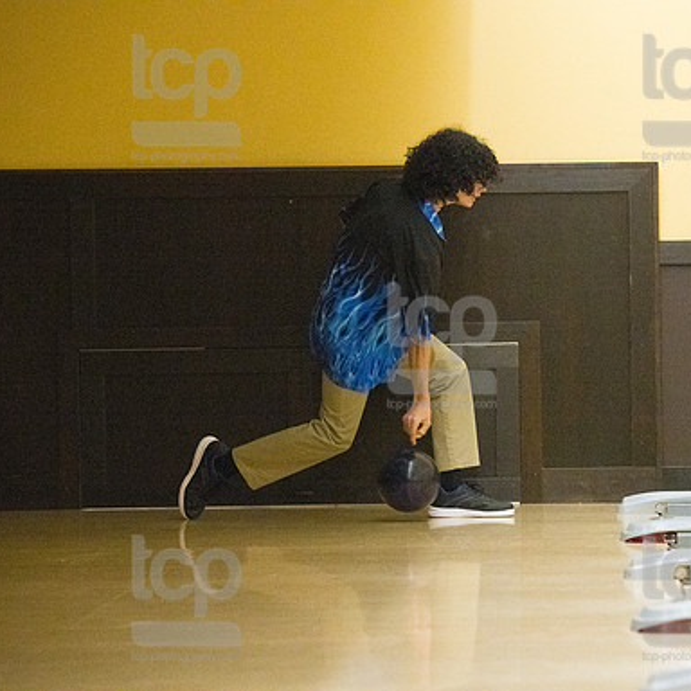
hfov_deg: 9.4
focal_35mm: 186
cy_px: 346
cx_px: 443
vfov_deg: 9.4
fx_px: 4201
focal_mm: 145
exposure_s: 1/1000
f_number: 4.5
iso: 10000
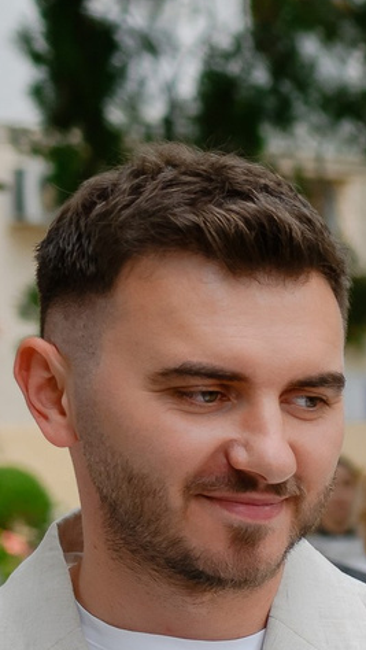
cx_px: 1360
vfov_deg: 10.6
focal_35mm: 198
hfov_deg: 5.5
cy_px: 911
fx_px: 3412
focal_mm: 35
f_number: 2.8
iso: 125
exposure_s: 1/800
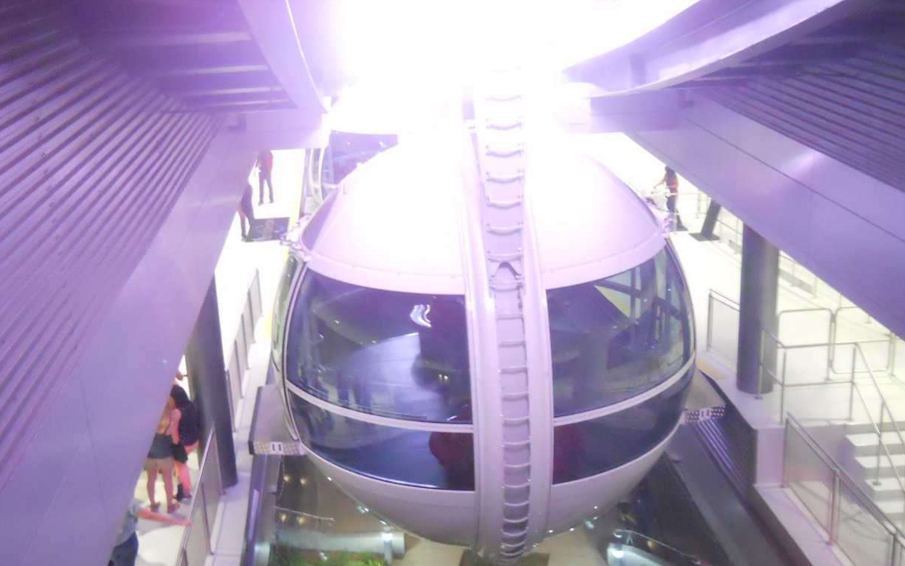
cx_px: 454
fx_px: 1085
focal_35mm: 44
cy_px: 342
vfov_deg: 29.1
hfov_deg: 45.3
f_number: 3.1
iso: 800
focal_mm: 6.72
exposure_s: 1/8
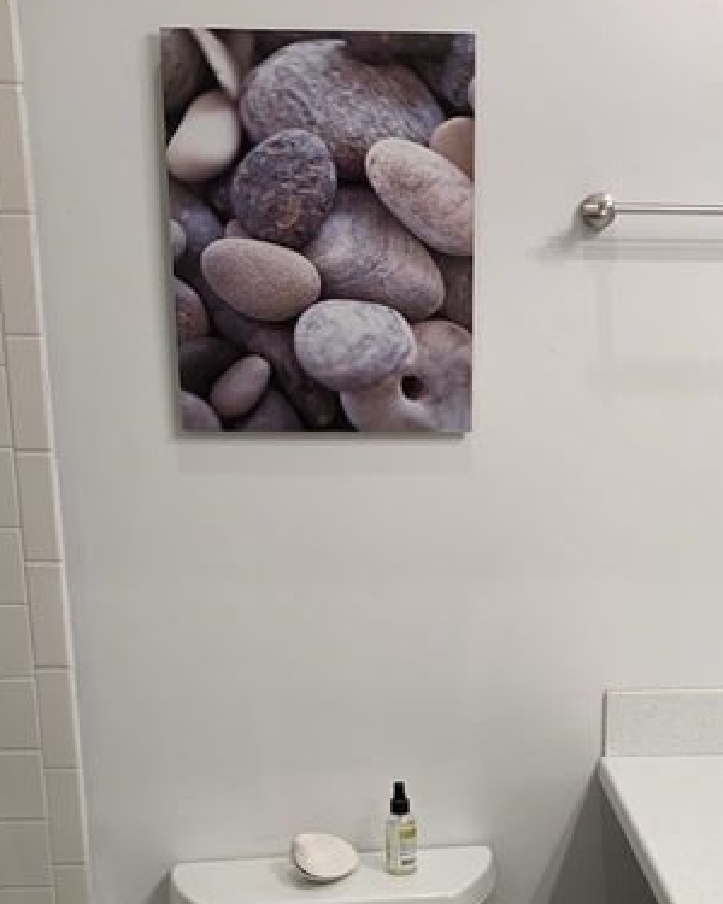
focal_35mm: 52
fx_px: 1391
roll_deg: -0.5
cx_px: 468
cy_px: 738
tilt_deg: -18.1
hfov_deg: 29.0
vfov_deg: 34.8
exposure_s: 1/60
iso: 50
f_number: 1.8
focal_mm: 4.25
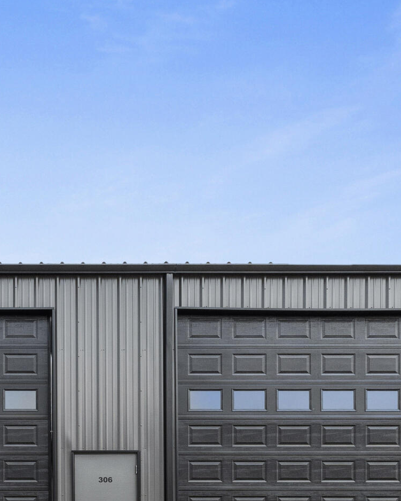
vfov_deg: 37.1
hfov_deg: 30.0
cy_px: 494
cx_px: -40
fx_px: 667
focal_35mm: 45
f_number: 8
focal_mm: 10
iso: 160
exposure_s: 1/200
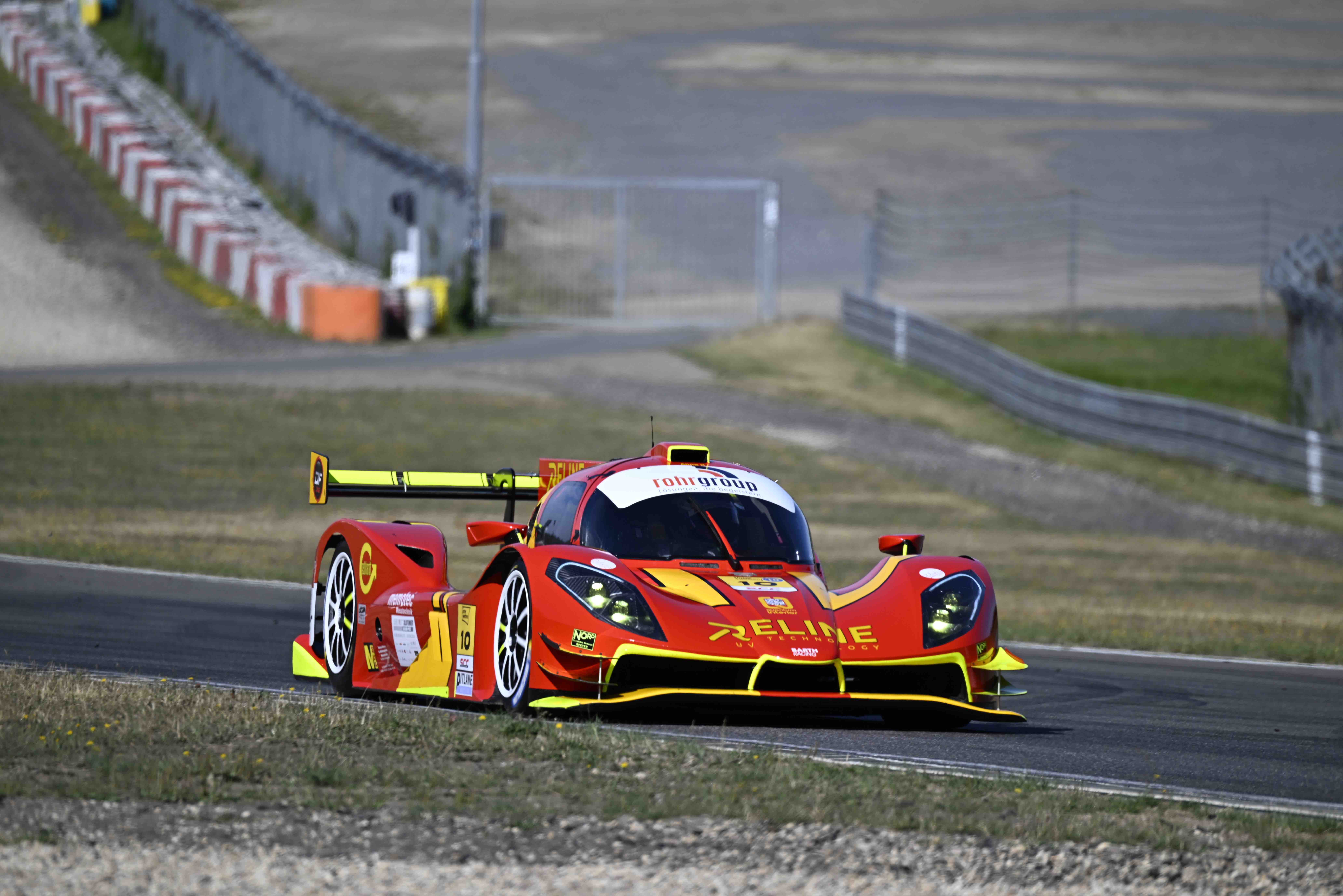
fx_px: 14921
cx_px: 672
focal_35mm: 400
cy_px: 448
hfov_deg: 5.2
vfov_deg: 3.4
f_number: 5.6
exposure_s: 1/1600
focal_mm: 400
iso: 200
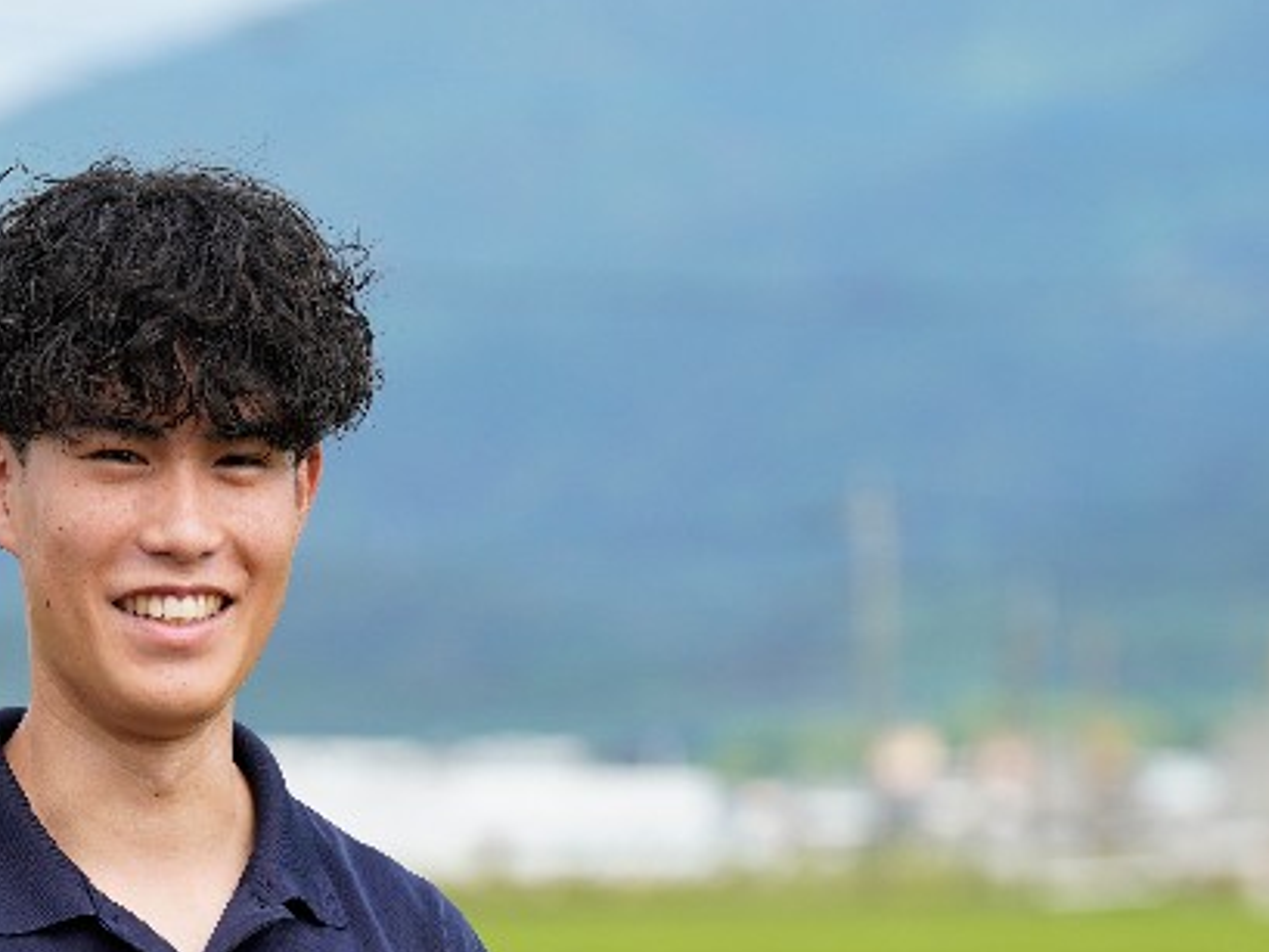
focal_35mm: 247
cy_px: 702
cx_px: 248
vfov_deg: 6.0
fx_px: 9058
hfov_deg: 8.0
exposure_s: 1/1000
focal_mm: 105
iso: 200
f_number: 3.5
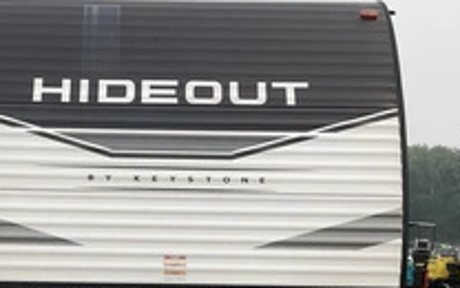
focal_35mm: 59
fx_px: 740
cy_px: 279
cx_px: 153
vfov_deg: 21.3
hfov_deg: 34.2
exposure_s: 1/1786
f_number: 1.8
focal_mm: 3
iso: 25
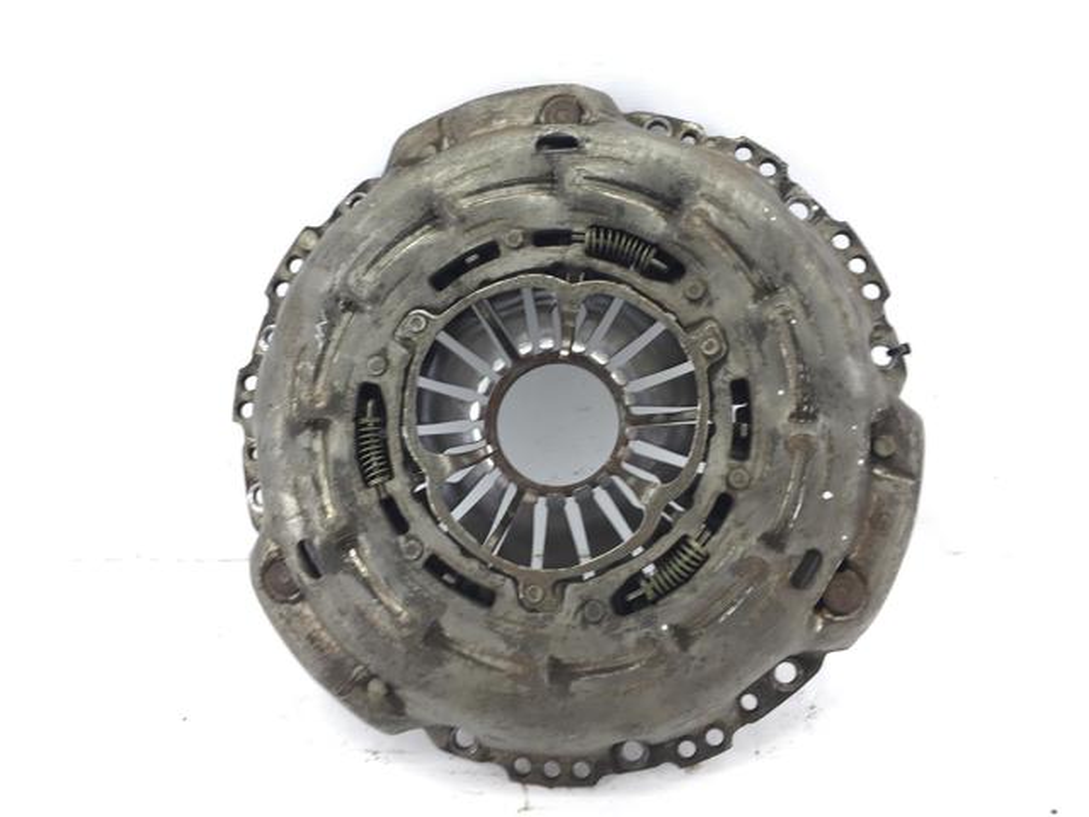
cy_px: 408
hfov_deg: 61.7
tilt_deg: -25.0
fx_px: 912
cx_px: 544
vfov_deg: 48.2
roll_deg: +2.7
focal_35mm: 29
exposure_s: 1/50
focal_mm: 4.15
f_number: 2.2
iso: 25
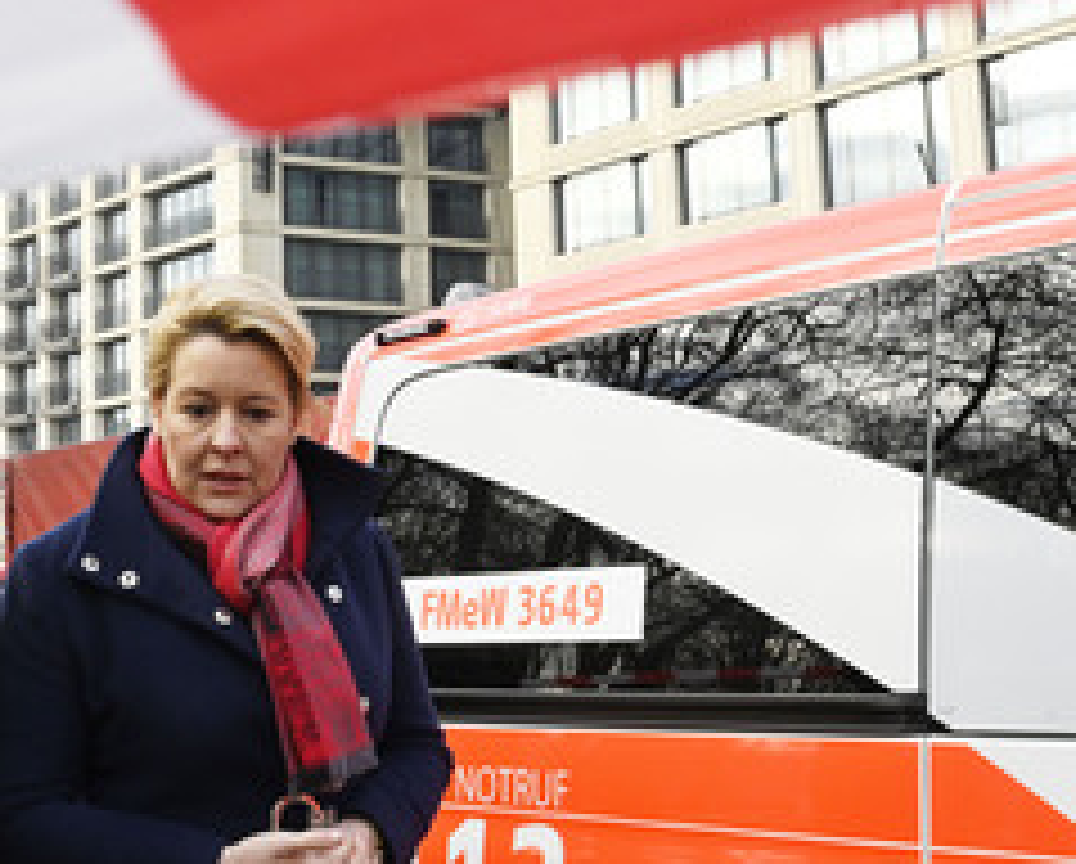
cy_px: 441
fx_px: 1691
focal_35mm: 53
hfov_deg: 34.7
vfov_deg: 28.7
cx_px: 290
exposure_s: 1/500
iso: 2000
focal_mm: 30
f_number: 13
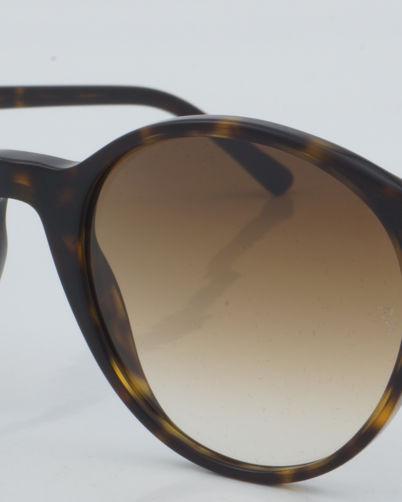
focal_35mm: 160
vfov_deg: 12.1
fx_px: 2379
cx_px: 263
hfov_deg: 9.7
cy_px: 273
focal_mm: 50
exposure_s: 1/4
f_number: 29
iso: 100
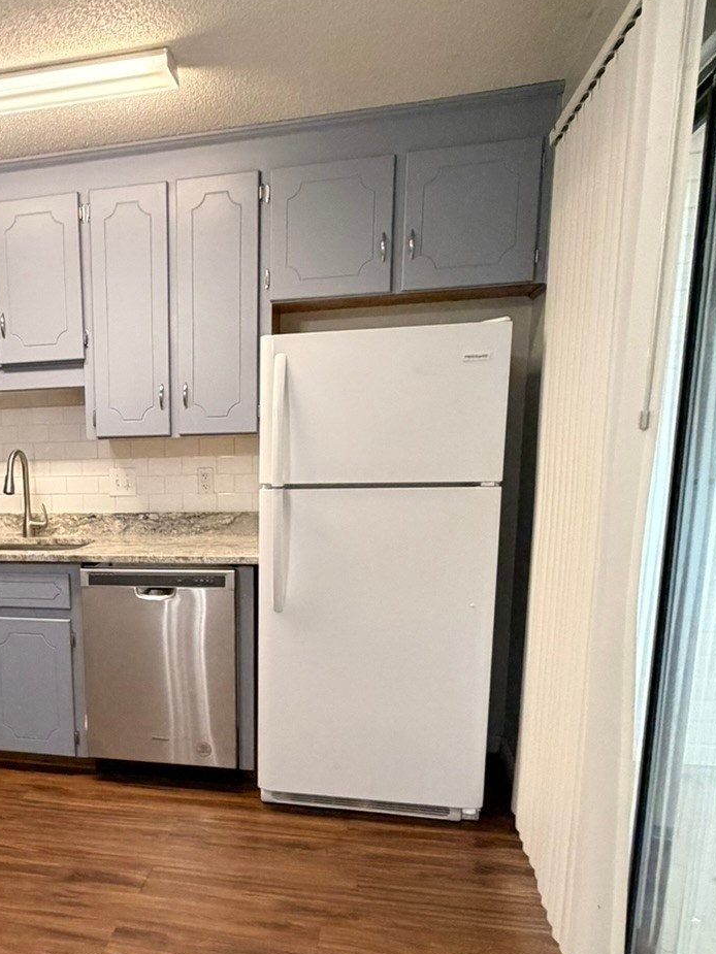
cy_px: 614
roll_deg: +1.7
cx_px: 119
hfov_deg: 42.9
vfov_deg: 57.4
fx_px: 855
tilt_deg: -11.4
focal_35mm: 31
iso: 500
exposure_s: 1/60
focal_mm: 2.22
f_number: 2.2
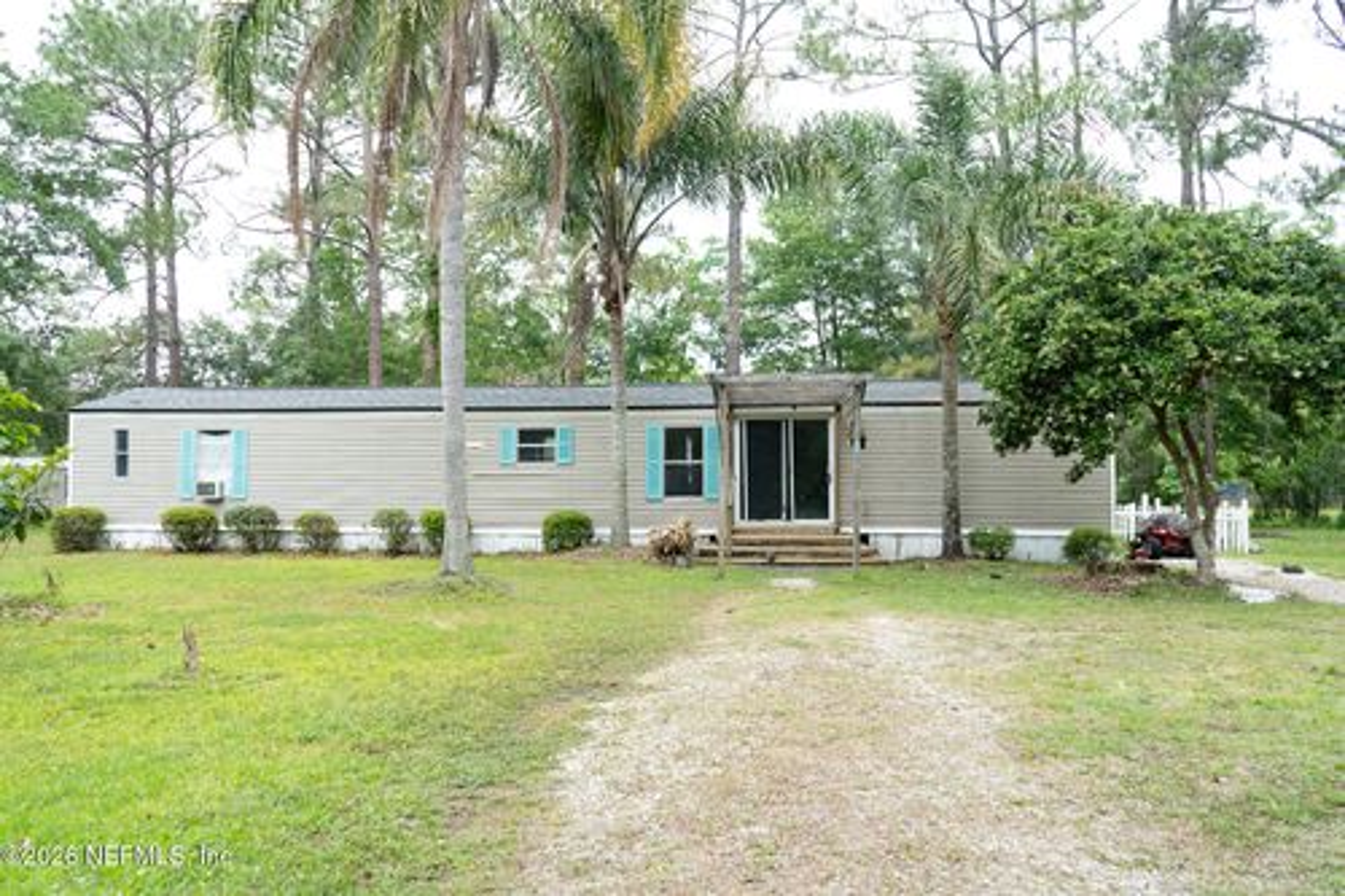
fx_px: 1046
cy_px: 448
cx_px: 672
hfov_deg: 65.5
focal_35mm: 28
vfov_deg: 46.4
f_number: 5.6
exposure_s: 1/200
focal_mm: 28
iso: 640
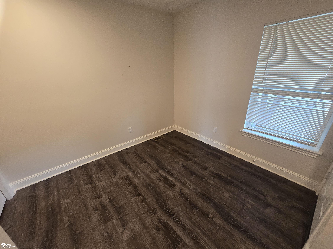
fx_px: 125
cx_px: 166
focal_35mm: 13
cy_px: 124
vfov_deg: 89.9
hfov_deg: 106.2
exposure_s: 1/60
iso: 400
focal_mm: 2.2
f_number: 2.2
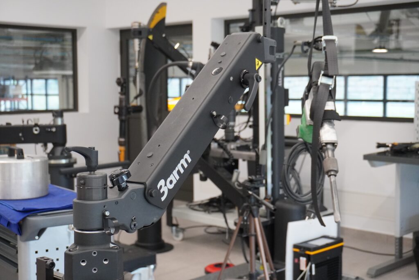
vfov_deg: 24.4
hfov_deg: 35.9
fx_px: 646
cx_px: 210
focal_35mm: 56
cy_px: 140
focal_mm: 37
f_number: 5.6
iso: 3200
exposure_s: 1/160
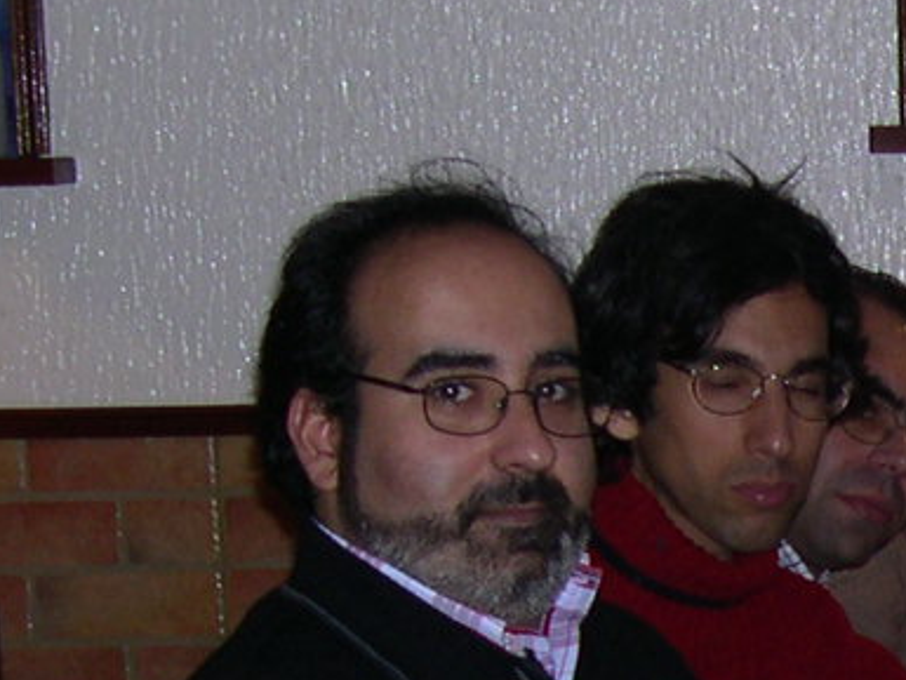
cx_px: 1410
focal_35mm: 158
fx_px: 4137
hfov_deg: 11.9
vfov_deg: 9.1
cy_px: 1047
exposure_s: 1/60
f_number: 2.8
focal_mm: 8
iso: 116
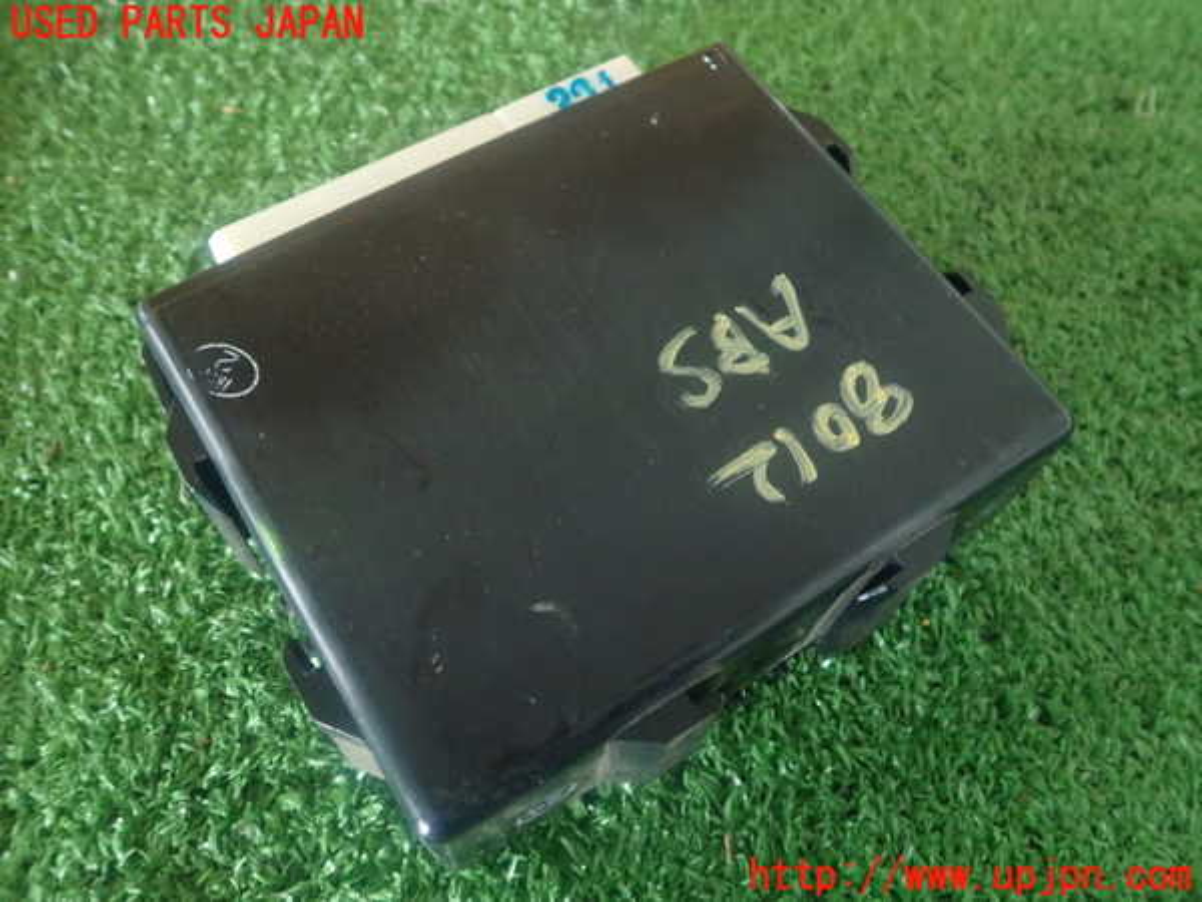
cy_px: 451
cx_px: 601
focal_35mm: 30
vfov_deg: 46.8
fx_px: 1042
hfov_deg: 60.0
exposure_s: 1/40
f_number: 2.3
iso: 800
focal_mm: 5.5
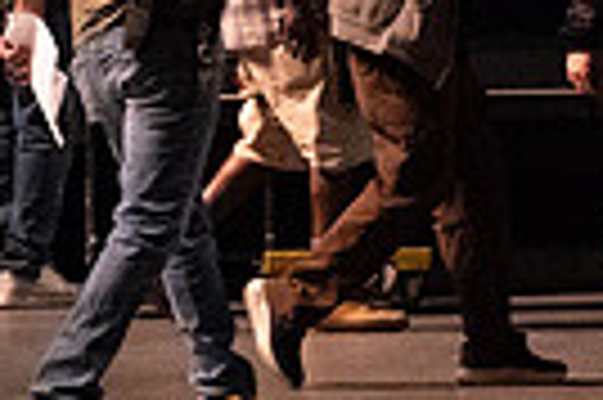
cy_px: -330
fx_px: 10172
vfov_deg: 2.2
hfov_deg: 3.4
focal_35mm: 608
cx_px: 1179
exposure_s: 1/320
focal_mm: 140
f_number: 5
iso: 25600
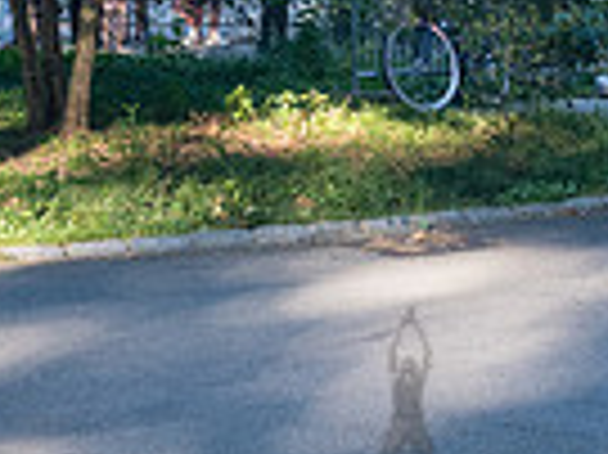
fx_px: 2545
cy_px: -52
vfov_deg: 10.1
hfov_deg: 13.6
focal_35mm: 145
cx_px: 405
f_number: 4.5
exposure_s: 1/400
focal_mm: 35
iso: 1250
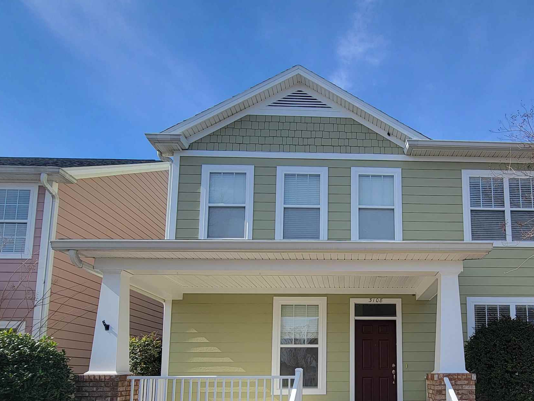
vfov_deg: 52.4
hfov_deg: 69.0
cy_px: 332
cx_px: 368
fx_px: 370
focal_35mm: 24
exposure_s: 1/1073
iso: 50
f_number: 2.2
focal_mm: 2.2
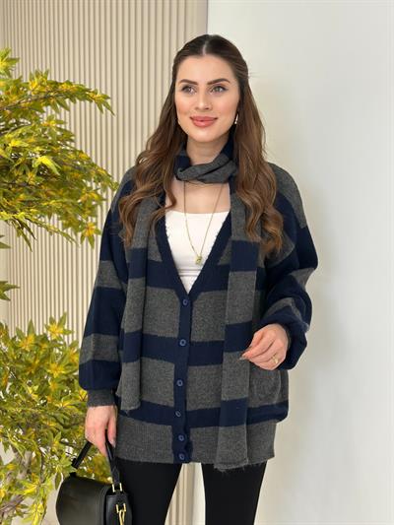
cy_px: 262
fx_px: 728
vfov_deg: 39.6
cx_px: 197
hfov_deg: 30.3
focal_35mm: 48
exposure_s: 1/175
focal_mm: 6.86
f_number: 1.78
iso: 80
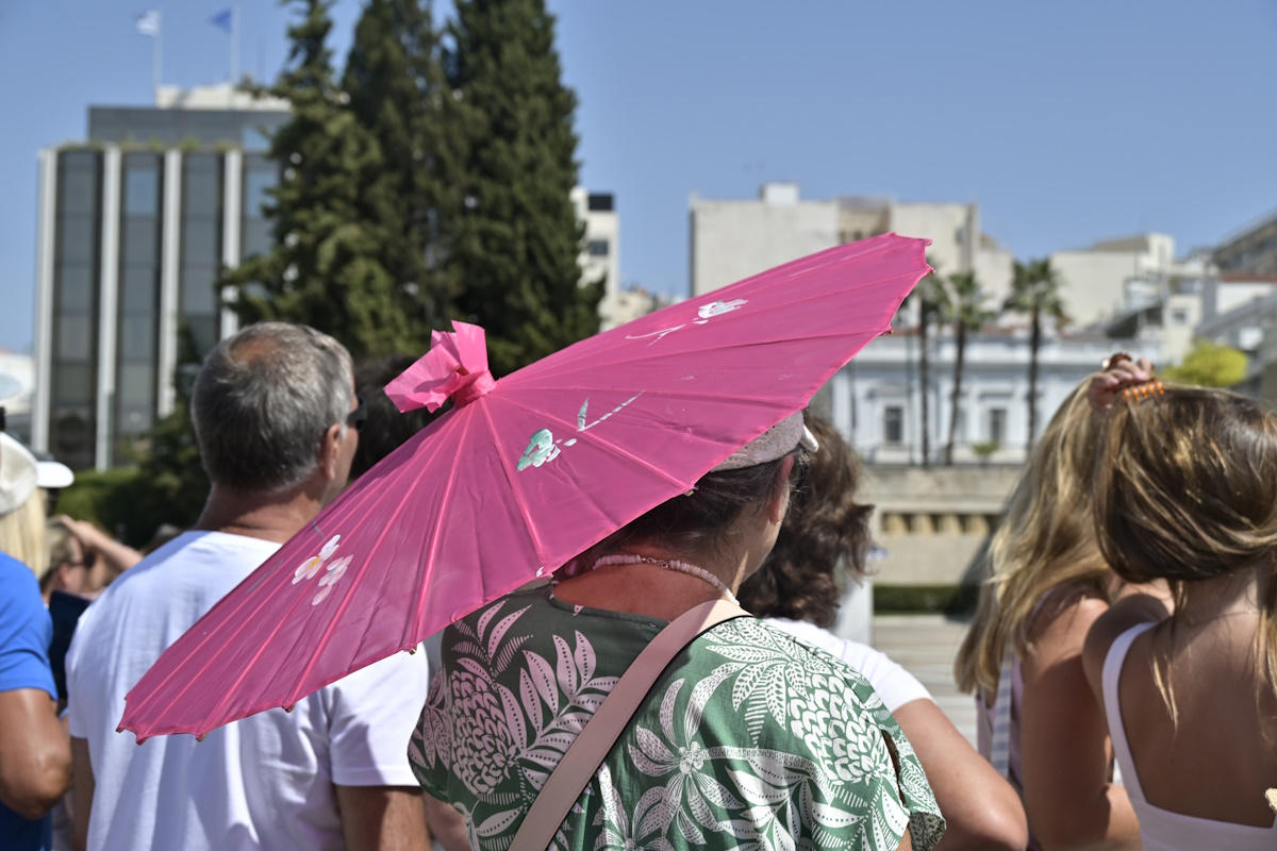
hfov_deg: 35.1
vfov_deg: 23.8
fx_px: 2022
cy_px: 426
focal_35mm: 57
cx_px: 638
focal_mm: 57
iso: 100
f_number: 7.1
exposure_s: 1/500
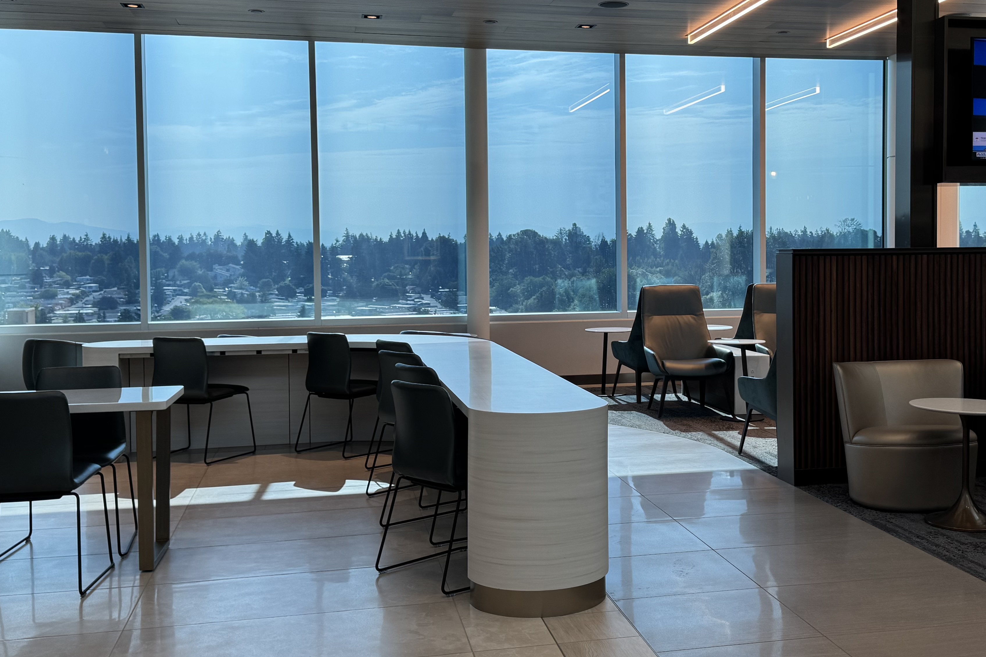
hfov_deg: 46.0
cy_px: 281
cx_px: 611
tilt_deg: -3.6
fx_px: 1150
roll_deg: +0.0
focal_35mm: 42
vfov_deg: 31.8
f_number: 1.78
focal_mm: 6.76
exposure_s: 1/137
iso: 50
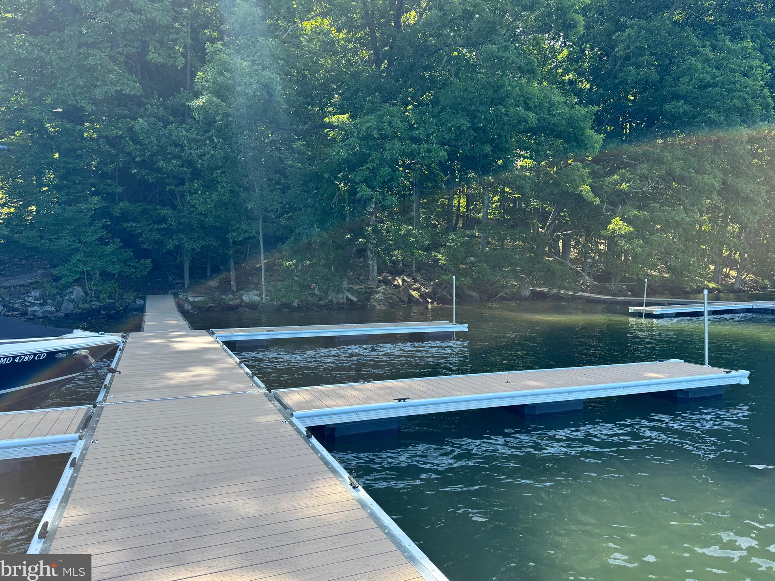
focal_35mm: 25
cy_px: 284
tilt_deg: -1.8
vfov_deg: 54.9
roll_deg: +0.4
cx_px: 397
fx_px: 560
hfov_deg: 69.4
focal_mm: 6.76
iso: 80
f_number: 1.78
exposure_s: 1/773
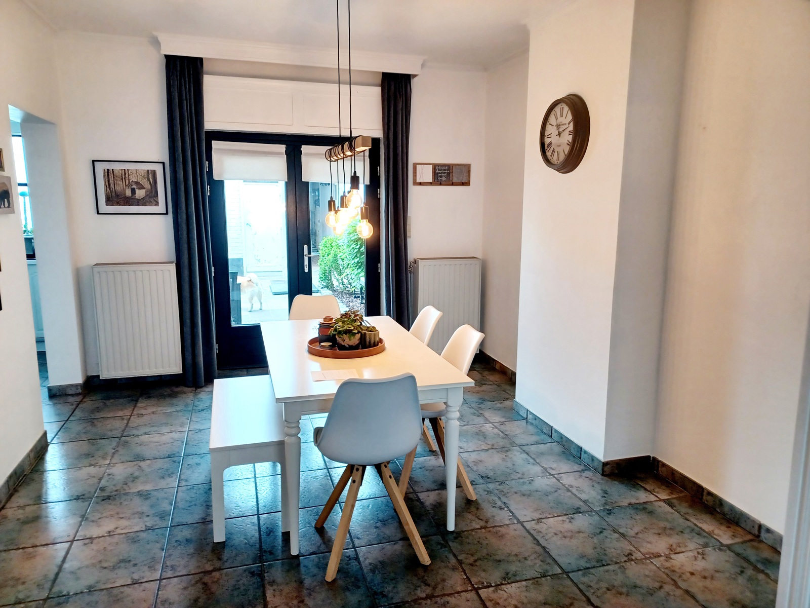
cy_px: 304
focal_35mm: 25
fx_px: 585
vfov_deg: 54.9
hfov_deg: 69.4
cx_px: 405
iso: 320
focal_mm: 4.6
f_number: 1.8
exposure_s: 1/50
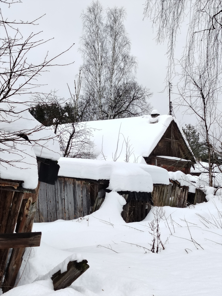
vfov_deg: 27.0
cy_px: 148
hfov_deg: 20.4
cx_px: 111
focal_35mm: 72
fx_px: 616
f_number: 1.75
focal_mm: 5.25
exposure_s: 1/133
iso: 100
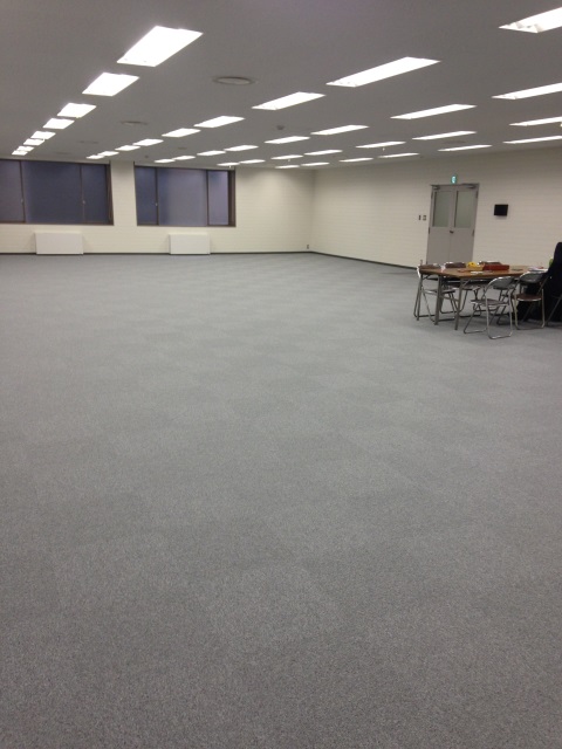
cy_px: 374
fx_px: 714
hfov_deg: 42.9
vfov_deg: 55.4
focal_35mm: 33
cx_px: 281
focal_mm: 4.12
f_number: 2.4
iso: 64
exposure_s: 1/60
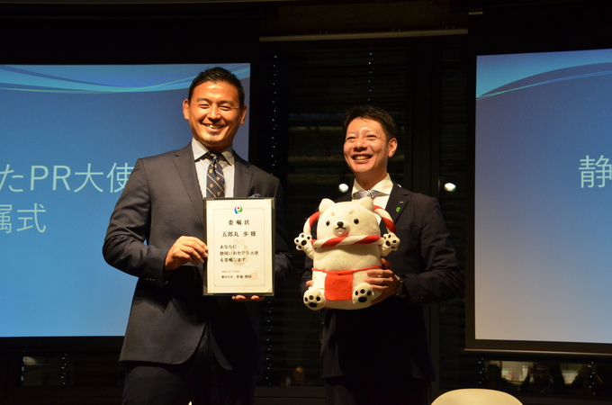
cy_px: 202
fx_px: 1272
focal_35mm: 75
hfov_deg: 27.1
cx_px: 306
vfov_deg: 18.1
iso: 1600
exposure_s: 1/250
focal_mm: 50
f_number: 8
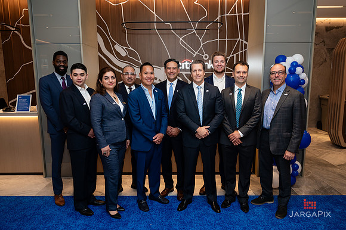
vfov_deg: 48.7
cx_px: 172
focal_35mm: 26
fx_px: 254
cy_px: 113
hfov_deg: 68.5
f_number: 4.5
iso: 640
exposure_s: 1/160
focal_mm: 25.5
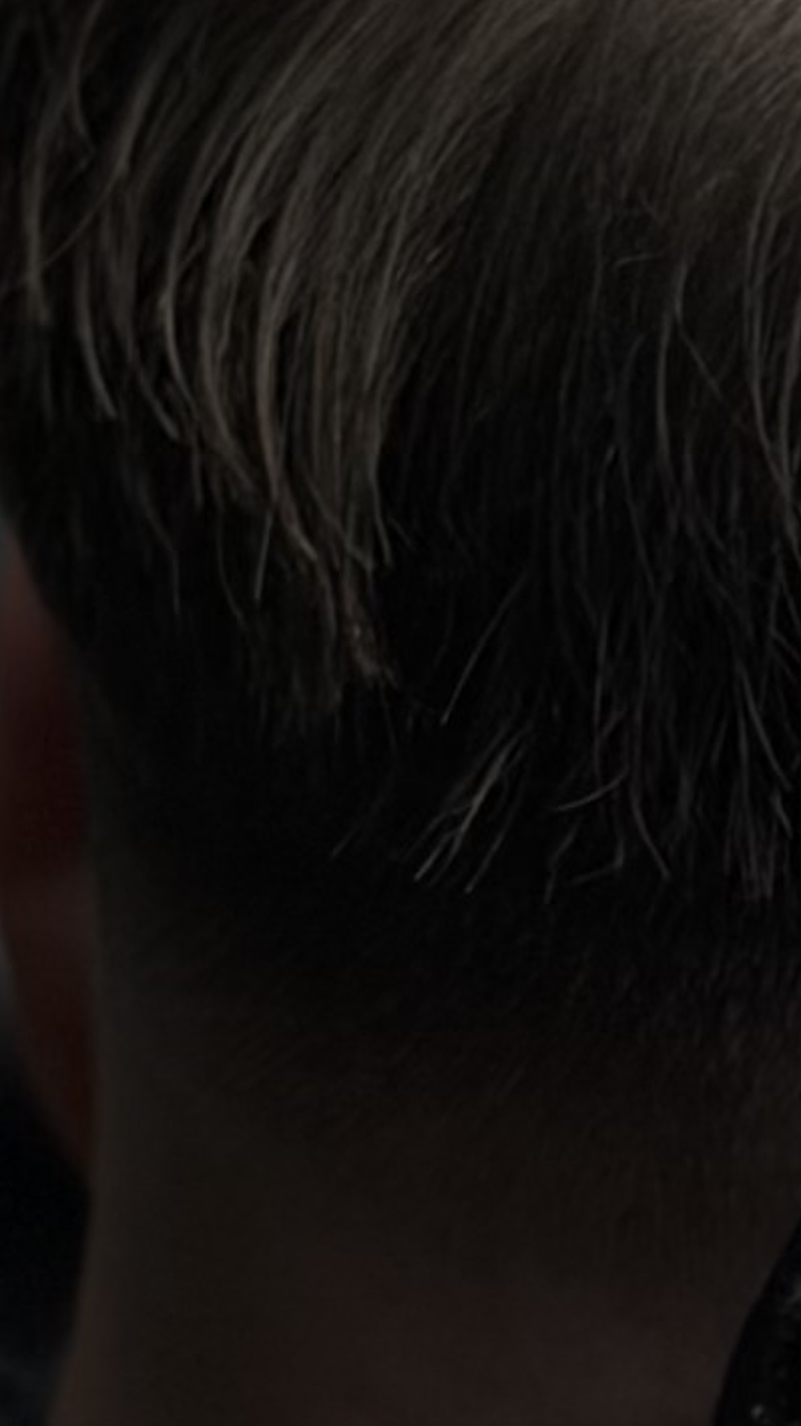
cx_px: 1184
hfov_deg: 4.1
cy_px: 1418
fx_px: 11222
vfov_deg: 7.2
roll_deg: -22.4
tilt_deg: -24.0
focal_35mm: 297
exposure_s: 1/100
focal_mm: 6.76
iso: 80
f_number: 1.78
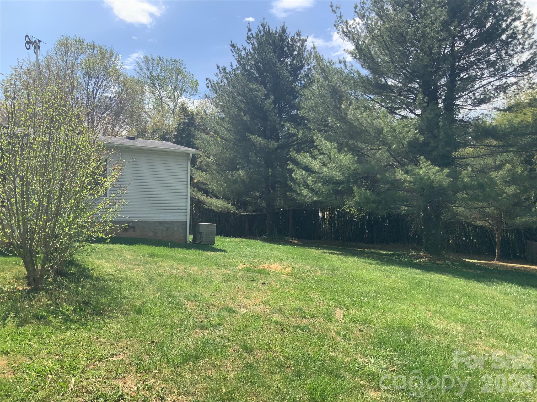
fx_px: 450
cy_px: 201
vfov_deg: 48.2
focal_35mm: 29
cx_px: 268
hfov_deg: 61.7
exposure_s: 1/1168
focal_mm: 3
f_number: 1.8
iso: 16
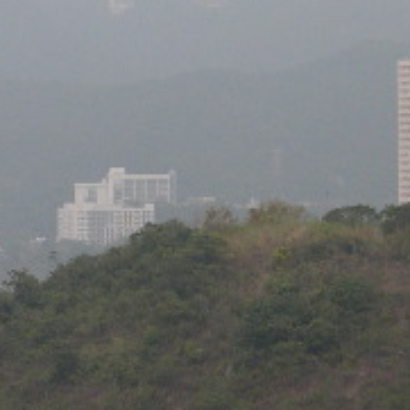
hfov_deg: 7.8
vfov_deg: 7.8
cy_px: 68
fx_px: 2988
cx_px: -104
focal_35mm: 223
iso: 100
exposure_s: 1/192
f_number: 3.4
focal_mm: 12.2
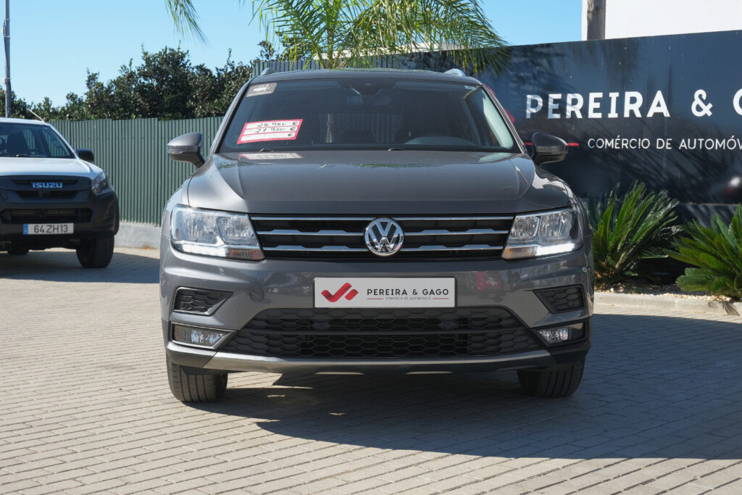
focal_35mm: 53
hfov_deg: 37.5
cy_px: 248
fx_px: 1092
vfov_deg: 25.5
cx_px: 371
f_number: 9
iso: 160
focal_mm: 35.3
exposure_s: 1/160
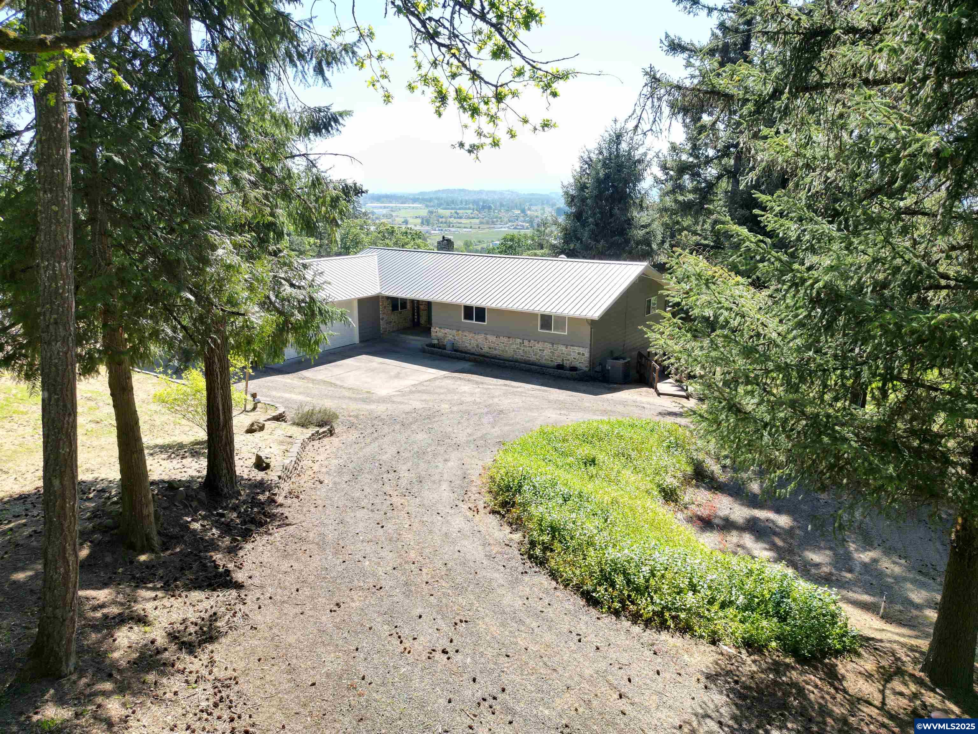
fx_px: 678
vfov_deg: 56.8
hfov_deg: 71.6
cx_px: 489
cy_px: 367
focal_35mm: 24
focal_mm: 6.72
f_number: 1.7
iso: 100
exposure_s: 1/1250
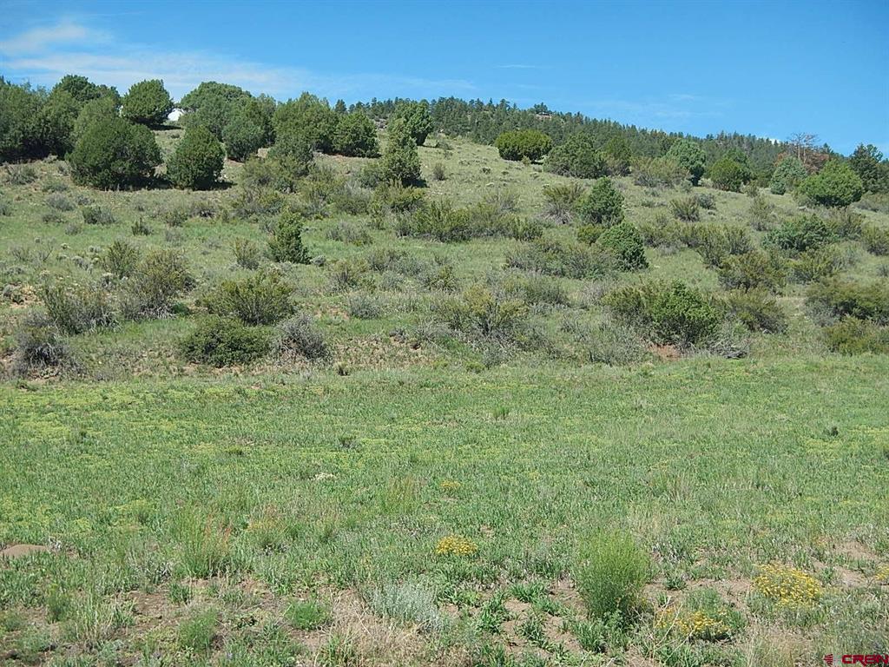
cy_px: 334
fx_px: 1412
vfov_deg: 26.6
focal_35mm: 55
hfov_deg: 34.9
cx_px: 444
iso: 125
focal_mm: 9.9
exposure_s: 1/640
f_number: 4.1
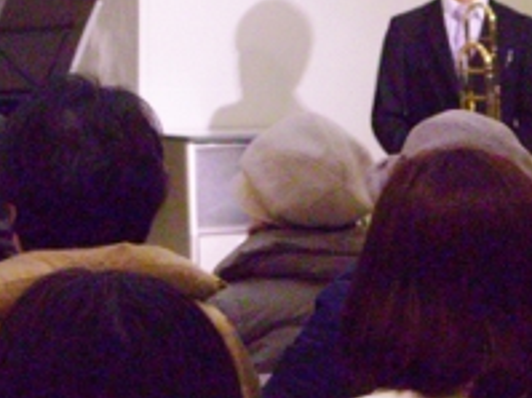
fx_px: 3517
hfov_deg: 8.6
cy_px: 32
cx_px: 275
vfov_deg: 6.5
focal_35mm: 229
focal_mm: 23.7
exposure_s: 1/125
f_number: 5.4
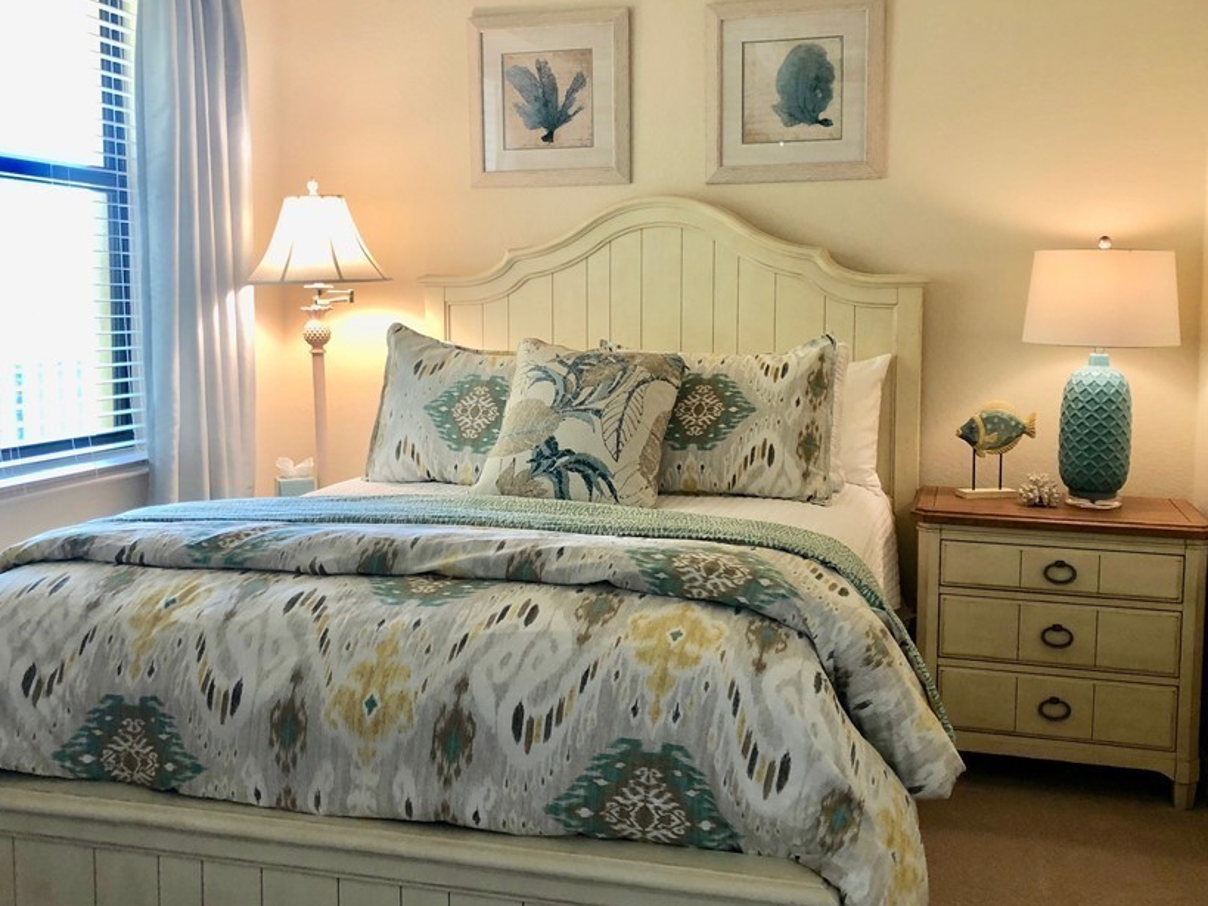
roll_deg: -0.2
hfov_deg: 52.5
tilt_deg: -5.7
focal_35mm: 35
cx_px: 665
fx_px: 1221
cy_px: 406
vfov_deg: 40.6
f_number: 1.8
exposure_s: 1/20
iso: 40
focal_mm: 3.99
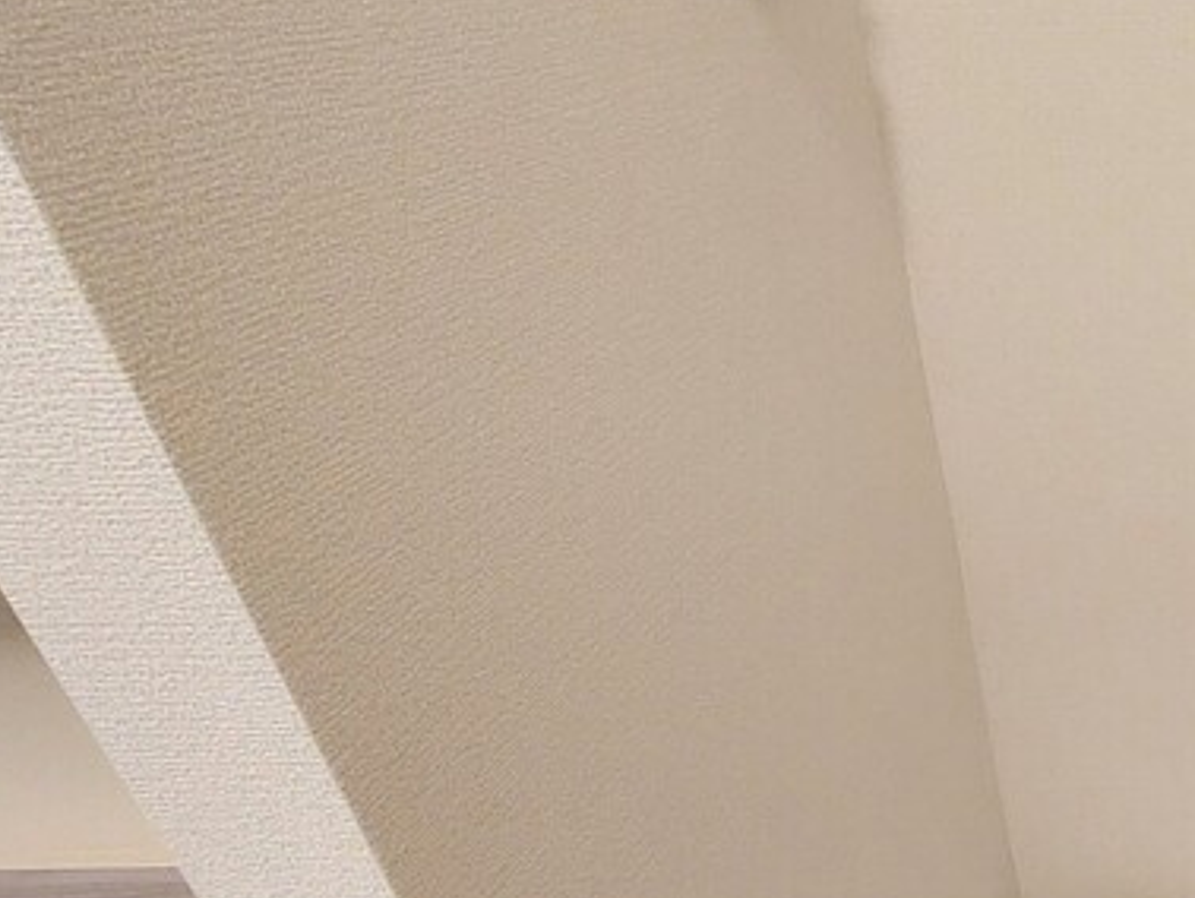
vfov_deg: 42.3
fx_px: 1140
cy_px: 617
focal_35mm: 33
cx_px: 1353
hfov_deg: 42.0
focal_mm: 1.74
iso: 400
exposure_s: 1/30
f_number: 2.2
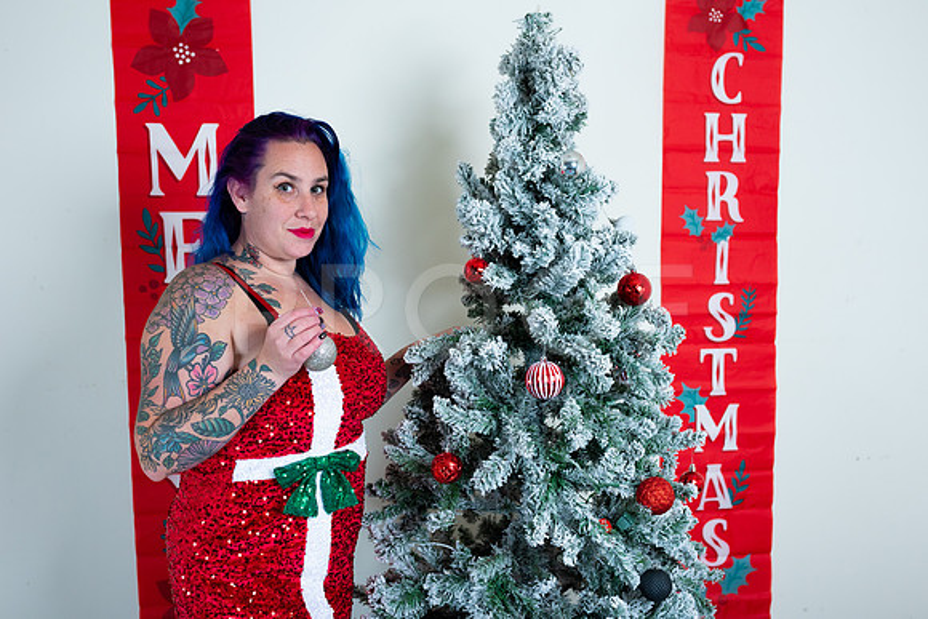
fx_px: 902
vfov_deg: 37.9
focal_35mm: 35
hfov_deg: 54.4
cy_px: 310
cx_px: 464
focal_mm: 35
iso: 400
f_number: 5
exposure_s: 1/500
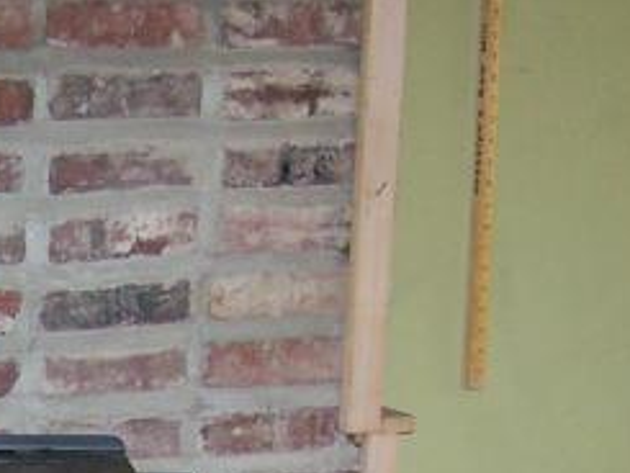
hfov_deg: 12.1
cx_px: -159
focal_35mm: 159
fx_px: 2895
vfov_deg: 9.0
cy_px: 817
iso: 160
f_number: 2.8
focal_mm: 6.3
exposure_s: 1/60
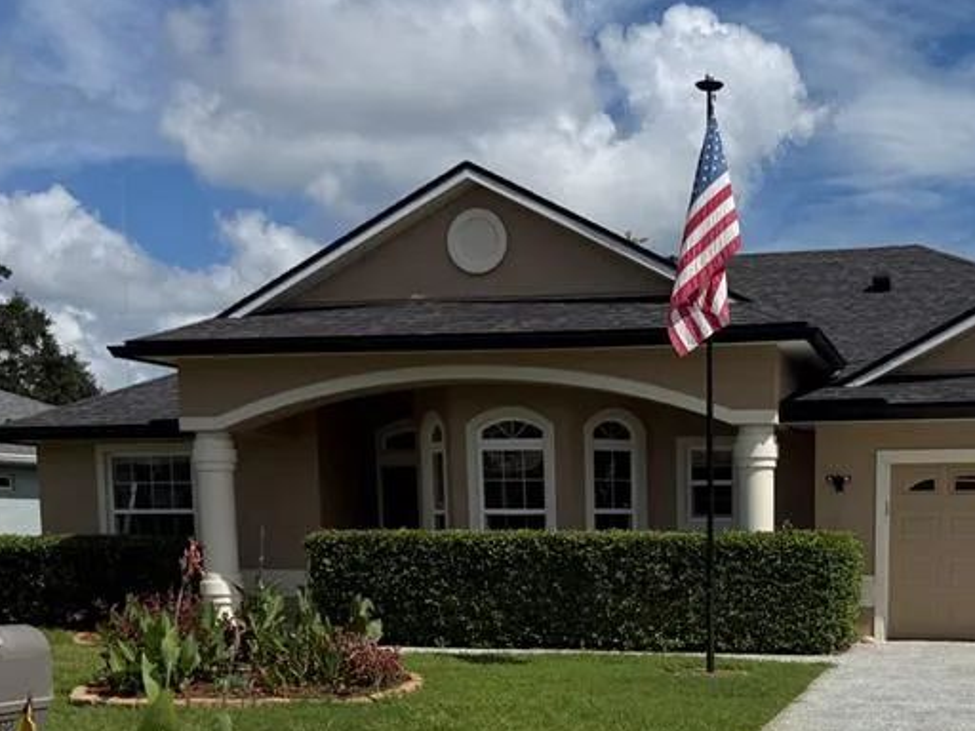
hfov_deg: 38.6
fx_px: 1352
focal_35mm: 48
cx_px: 731
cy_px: 693
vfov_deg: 28.8
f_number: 1.78
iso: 80
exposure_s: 1/10309
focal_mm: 6.76
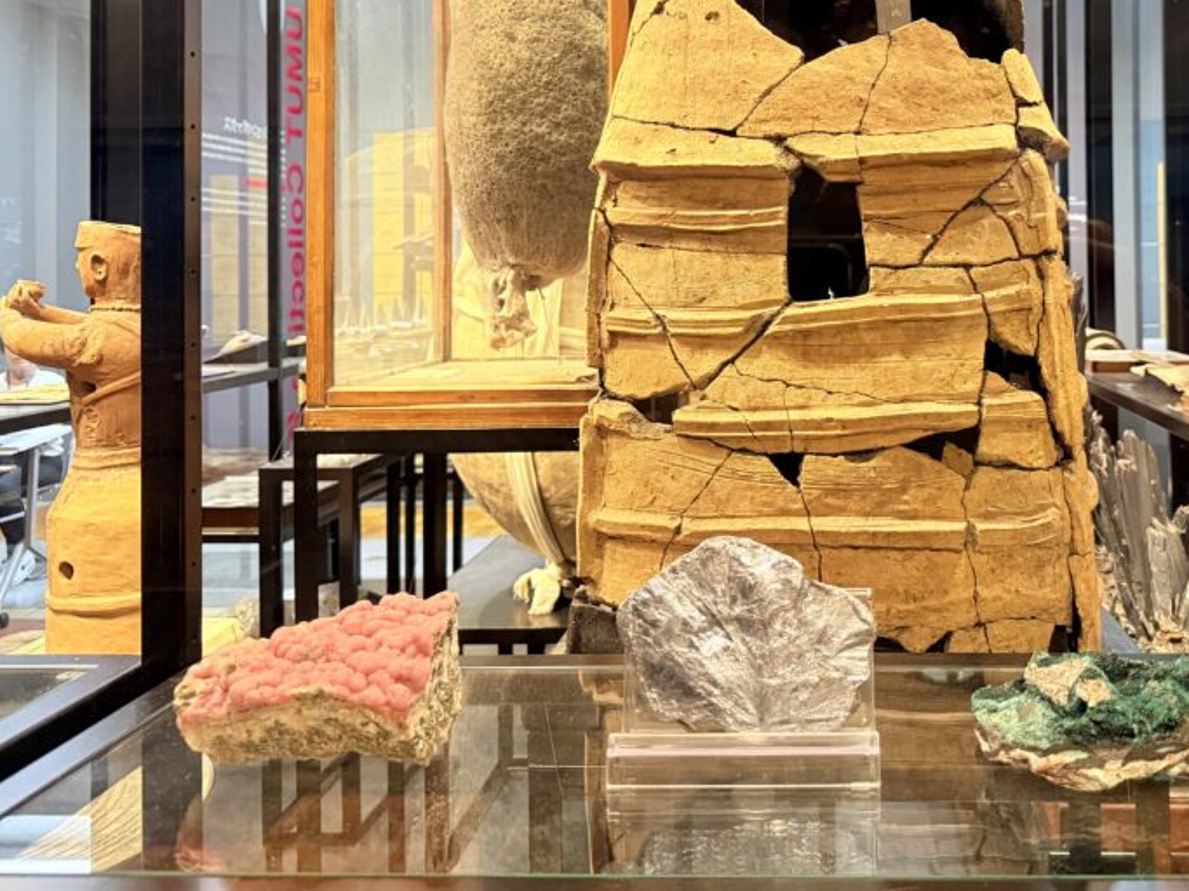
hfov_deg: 50.3
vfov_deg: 38.8
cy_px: 238
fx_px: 1236
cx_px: 806
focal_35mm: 36
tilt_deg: +0.3
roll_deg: +0.6
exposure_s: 1/50
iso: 400
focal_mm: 6.76
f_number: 1.78
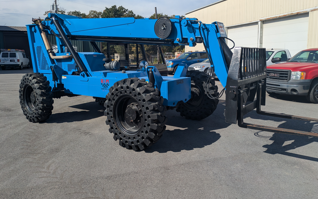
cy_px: 79
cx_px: 159
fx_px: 234
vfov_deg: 45.8
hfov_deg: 68.4
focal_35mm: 27
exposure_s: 1/3086
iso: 50
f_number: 1.89
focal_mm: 5.43
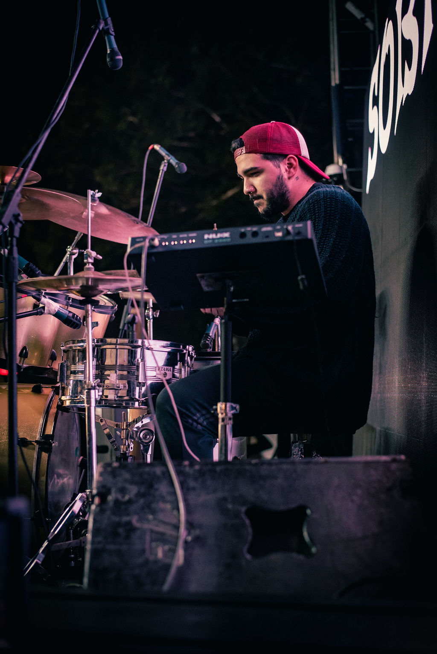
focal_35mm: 50
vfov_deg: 39.6
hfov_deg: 27.0
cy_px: 327
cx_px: 218
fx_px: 910
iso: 2000
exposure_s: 1/200
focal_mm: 50
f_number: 2.5
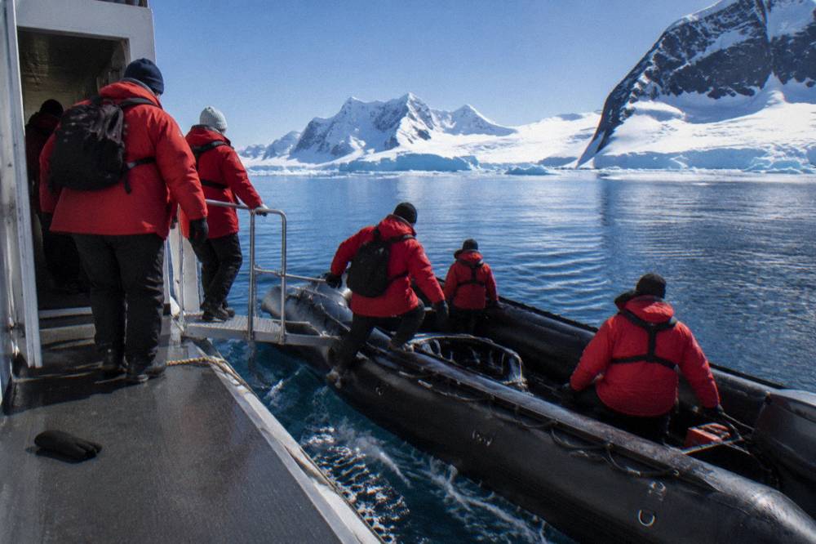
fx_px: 793
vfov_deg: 37.8
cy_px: 272
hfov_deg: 54.5
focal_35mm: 35
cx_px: 408
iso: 400
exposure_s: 1/1250
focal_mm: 35
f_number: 4.5
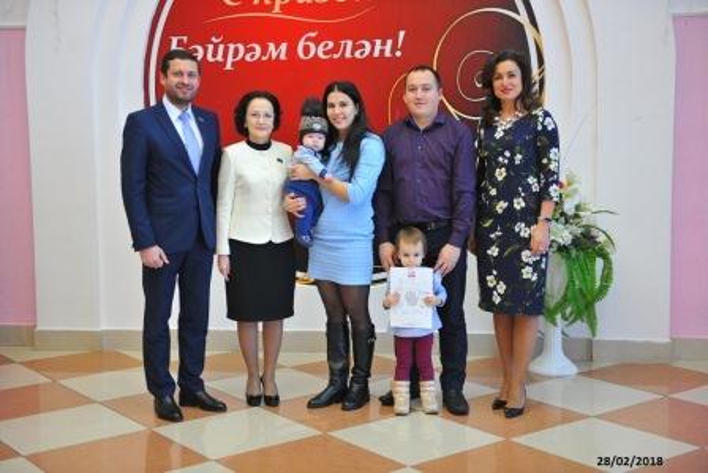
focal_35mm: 50
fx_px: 984
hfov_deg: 39.6
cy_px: 236
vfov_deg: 27.0
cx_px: 354
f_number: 2.8
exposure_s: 1/125
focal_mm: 50
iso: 800
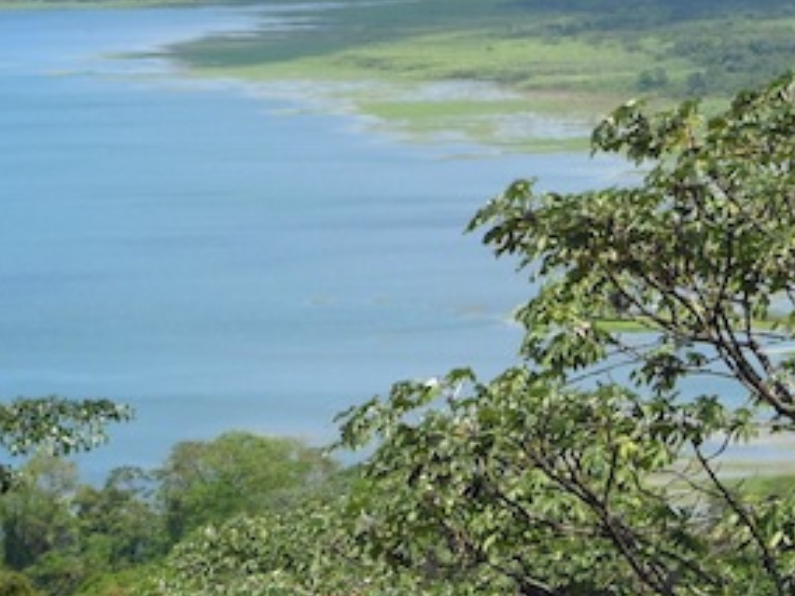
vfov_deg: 7.0
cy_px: 197
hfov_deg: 9.4
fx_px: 4846
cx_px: 364
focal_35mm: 211
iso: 125
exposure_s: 1/500
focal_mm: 14.3
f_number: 5.4
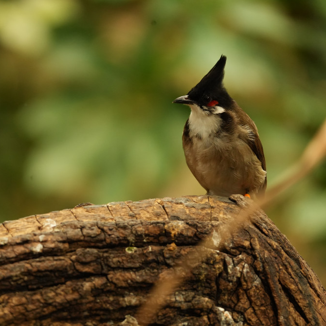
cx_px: 137
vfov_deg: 3.3
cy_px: 168
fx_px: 5743
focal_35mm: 539
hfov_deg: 3.3
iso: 3200
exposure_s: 1/100
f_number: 8
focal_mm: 400
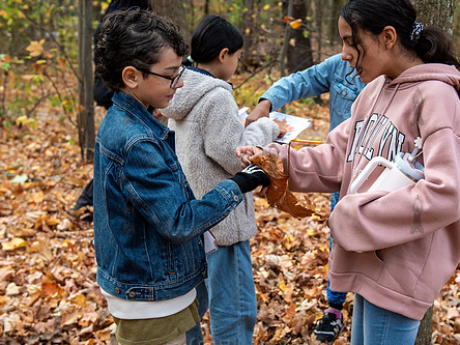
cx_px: 262
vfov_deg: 26.1
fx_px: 744
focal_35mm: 56
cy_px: 179
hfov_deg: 34.3
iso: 160
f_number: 3.5
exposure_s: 1/400
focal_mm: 38
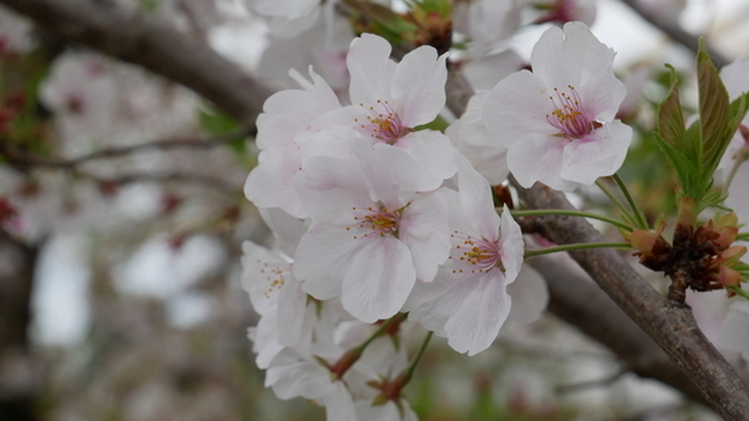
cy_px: 207
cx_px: 390
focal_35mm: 101
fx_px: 2006
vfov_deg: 12.0
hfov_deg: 21.1
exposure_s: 1/320
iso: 200
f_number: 7.1
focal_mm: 42
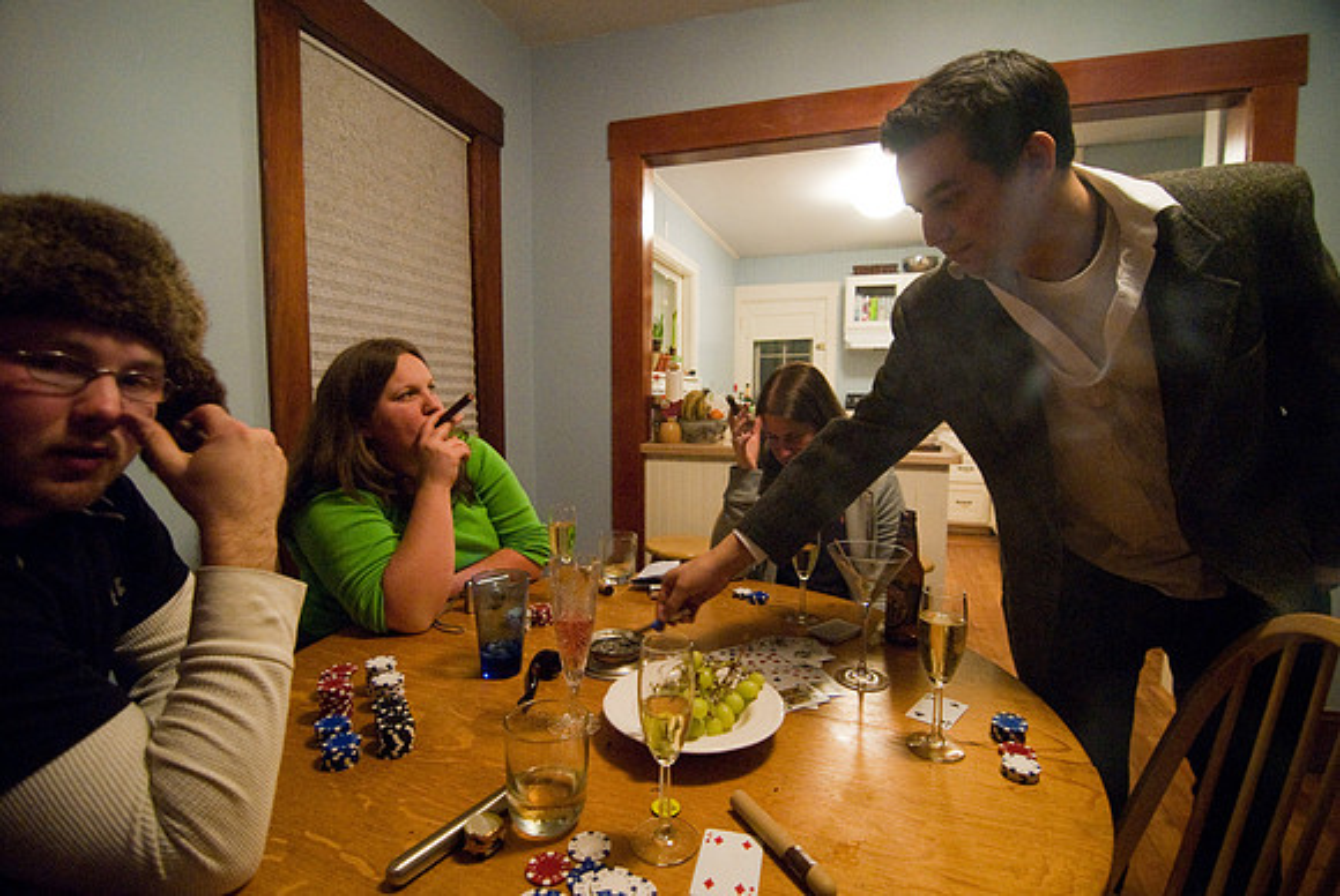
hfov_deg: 94.9
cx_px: 670
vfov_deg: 72.2
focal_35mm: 16
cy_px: 448
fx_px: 615
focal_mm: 11
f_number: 2.8
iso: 800
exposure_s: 1/60
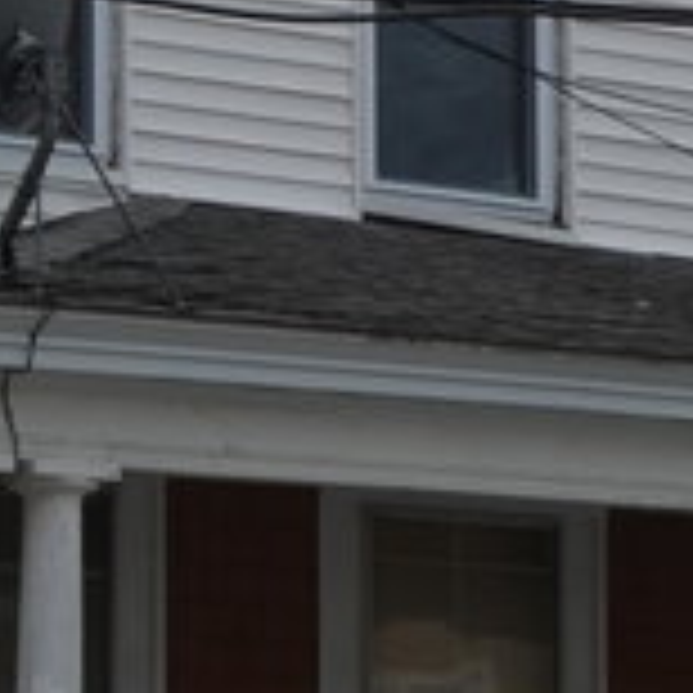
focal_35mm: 249
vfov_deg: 7.0
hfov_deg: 7.0
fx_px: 5640
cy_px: 351
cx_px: -148
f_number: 8
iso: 160
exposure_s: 1/250
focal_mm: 26
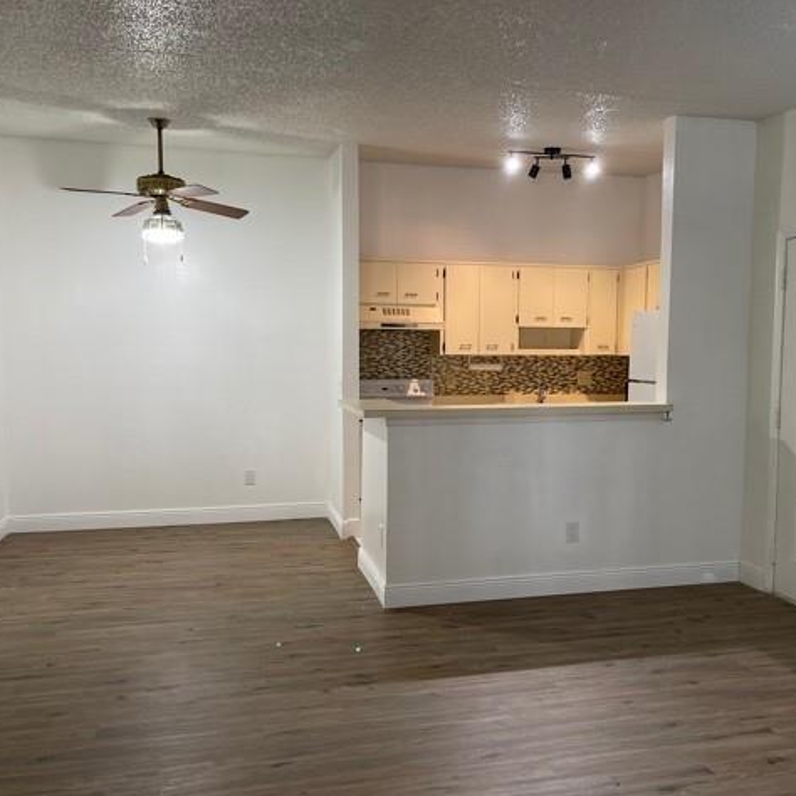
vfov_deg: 52.5
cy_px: 400
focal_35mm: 31
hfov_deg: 52.5
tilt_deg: -3.6
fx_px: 806
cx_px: 432
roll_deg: -0.7
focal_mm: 5.1
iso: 125
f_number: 1.6
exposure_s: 1/120
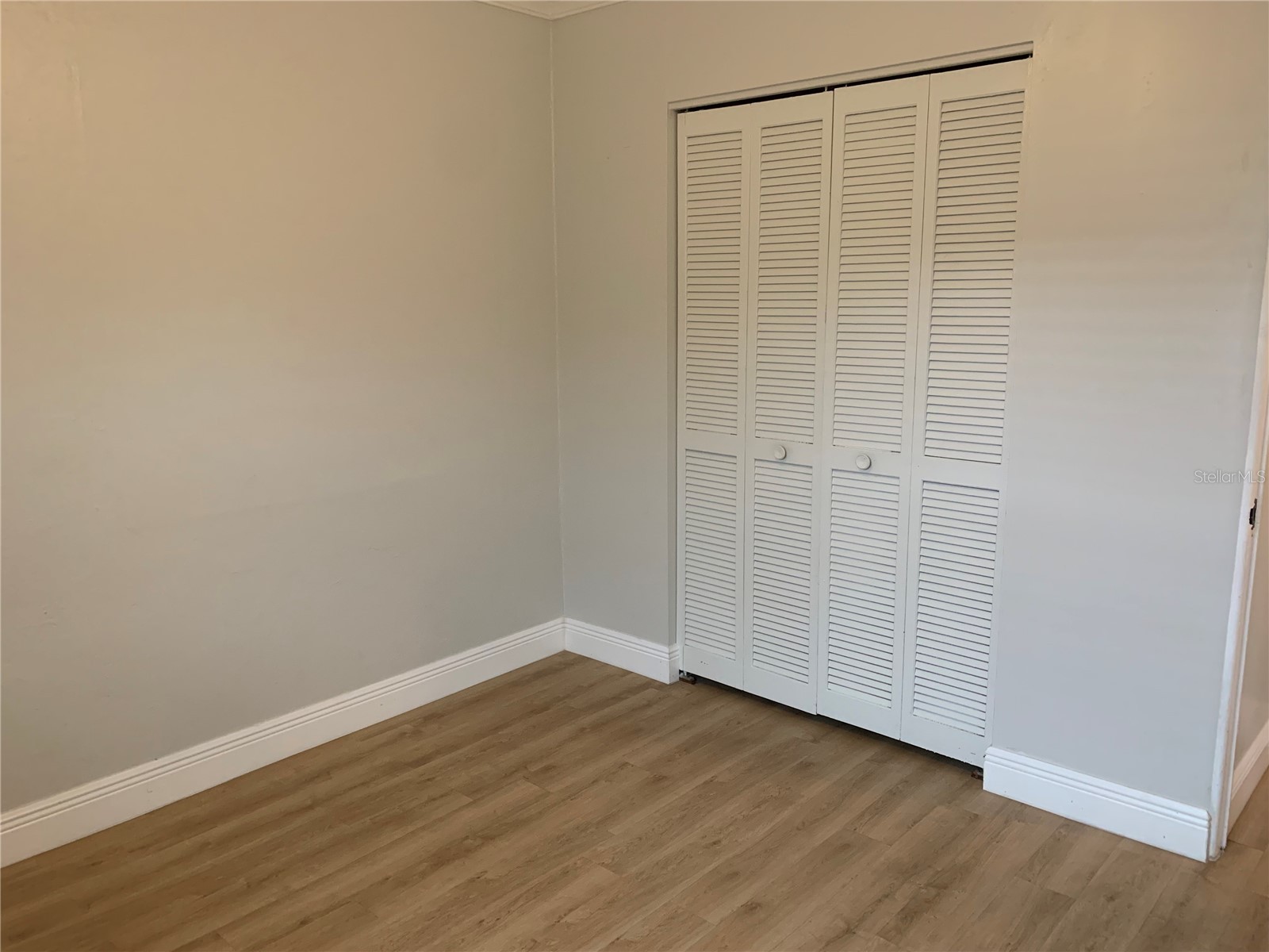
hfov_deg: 67.3
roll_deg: +0.6
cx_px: 634
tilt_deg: -11.1
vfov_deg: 53.1
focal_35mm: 26
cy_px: 476
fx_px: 953
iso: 200
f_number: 1.8
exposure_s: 1/60
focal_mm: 4.25
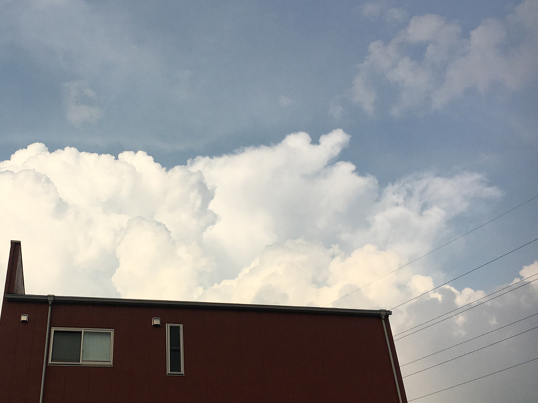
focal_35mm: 40
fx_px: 622
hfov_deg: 45.9
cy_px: 199
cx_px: 167
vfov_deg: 36.0
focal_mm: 4.15
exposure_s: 1/3077
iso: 25
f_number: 2.2
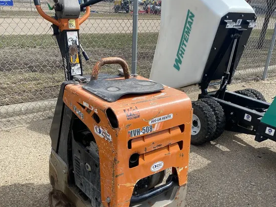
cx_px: 137
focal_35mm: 35
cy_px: 159
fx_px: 279
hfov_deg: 52.7
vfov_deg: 39.4
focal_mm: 4.25
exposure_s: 1/2028
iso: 32
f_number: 1.8
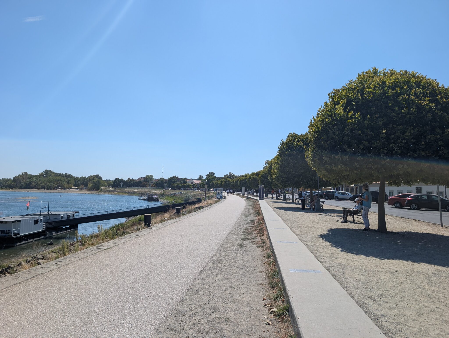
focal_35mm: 24
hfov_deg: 71.5
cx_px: 224
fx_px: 312
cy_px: 169
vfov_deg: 56.9
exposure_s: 1/1961
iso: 23
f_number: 1.68
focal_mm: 6.9
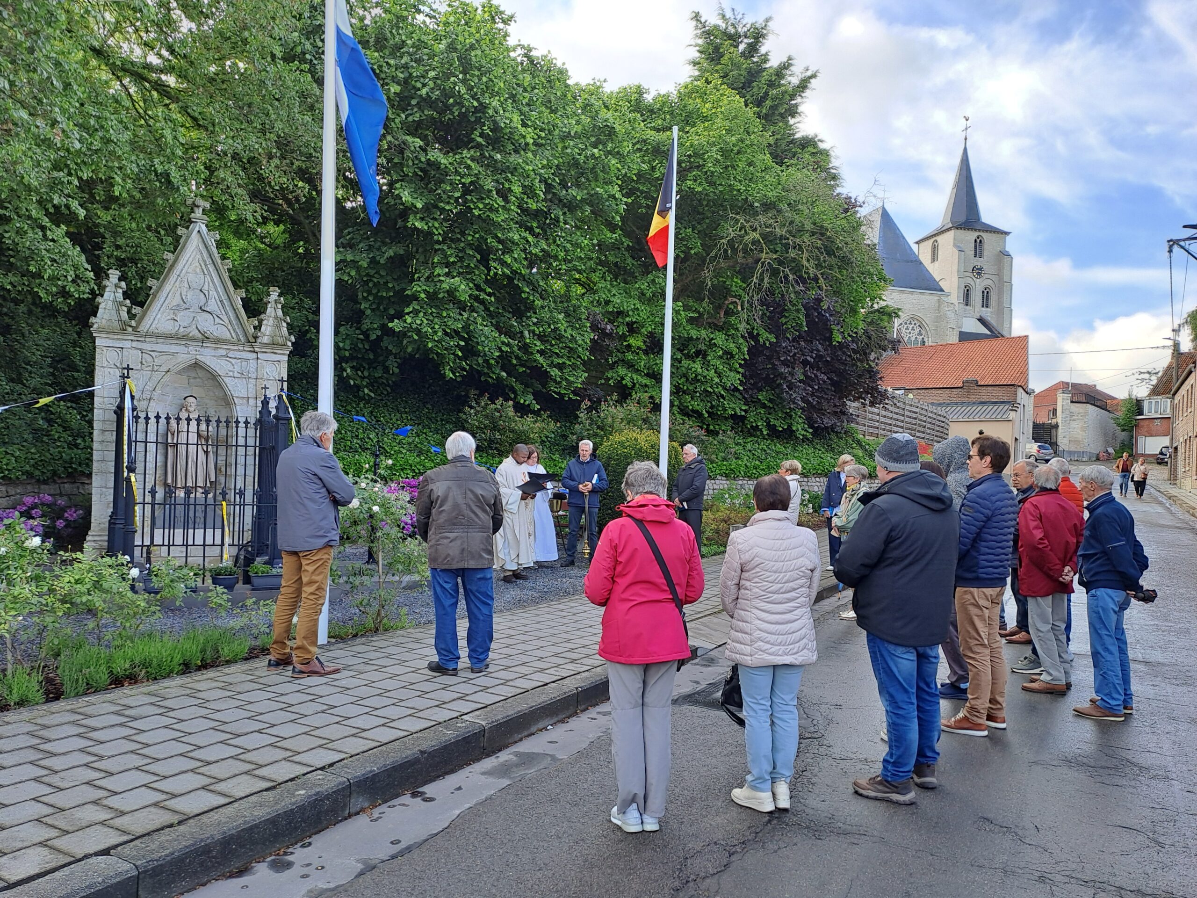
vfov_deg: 54.9
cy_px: 449
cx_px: 598
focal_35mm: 25
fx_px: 864
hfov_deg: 69.4
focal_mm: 4.65
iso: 32
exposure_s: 1/204
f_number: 1.8
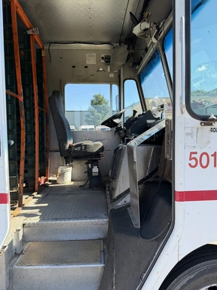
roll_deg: +1.0
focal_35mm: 25
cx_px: 112
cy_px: 148
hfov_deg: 54.9
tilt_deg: -2.3
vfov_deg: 69.4
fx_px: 209
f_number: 1.78
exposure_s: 1/1337
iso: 100
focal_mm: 6.76
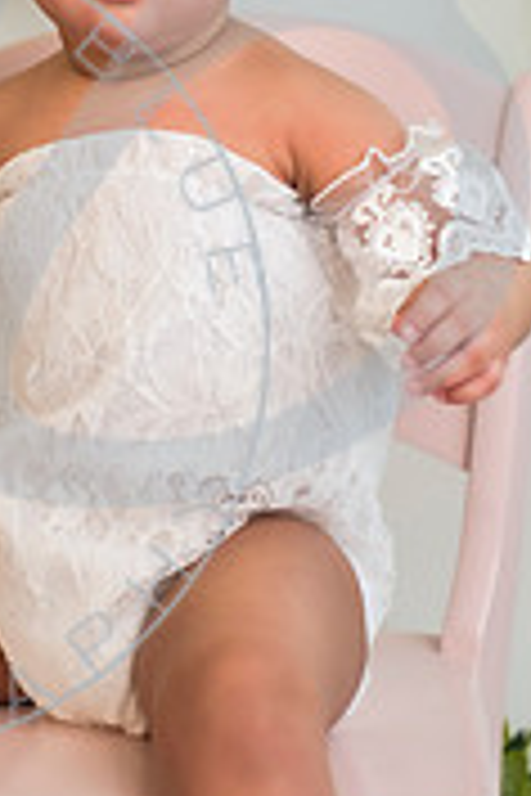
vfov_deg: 15.8
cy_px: 0
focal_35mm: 127
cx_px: 54
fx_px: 2810
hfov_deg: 10.7
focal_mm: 50
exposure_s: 1/200
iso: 100
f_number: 2.8
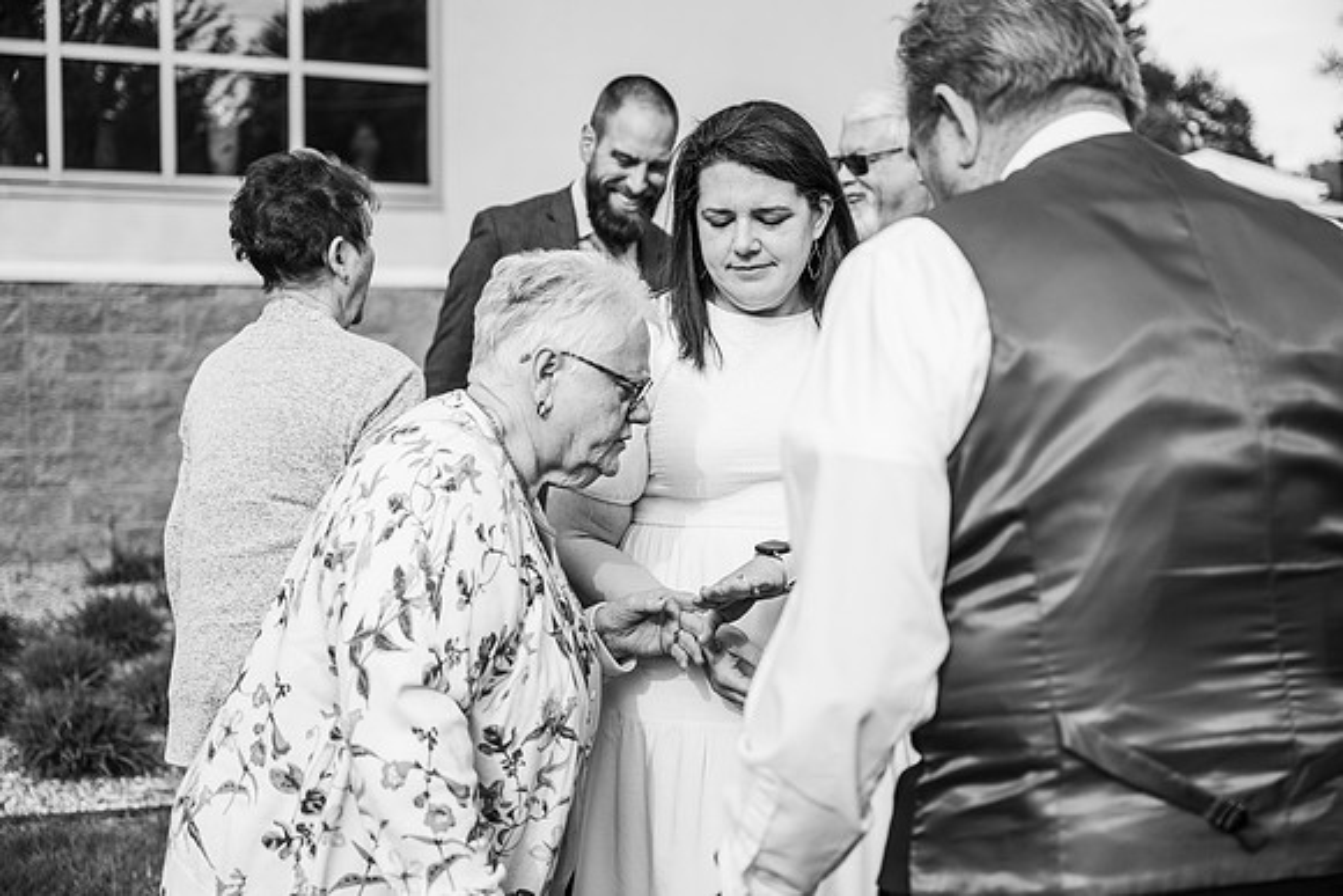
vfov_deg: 28.7
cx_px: 672
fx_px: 1754
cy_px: 448
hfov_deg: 41.9
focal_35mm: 47
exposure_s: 1/1600
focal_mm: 47
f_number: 2.8
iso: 200
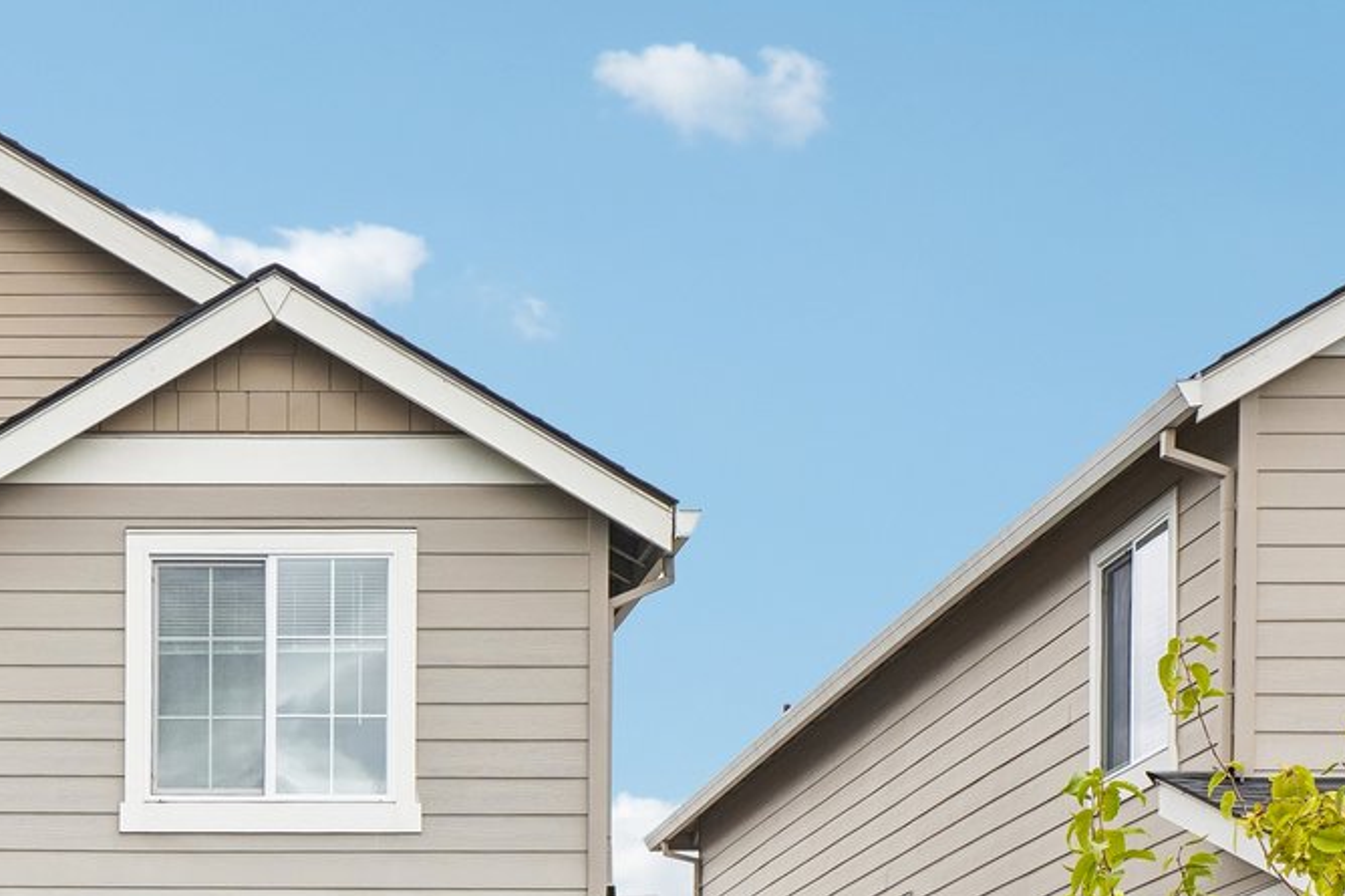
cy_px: 1290
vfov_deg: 14.0
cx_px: 0
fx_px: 3436
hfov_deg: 21.4
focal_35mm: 92
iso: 400
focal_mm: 30
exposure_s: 1/320
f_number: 8
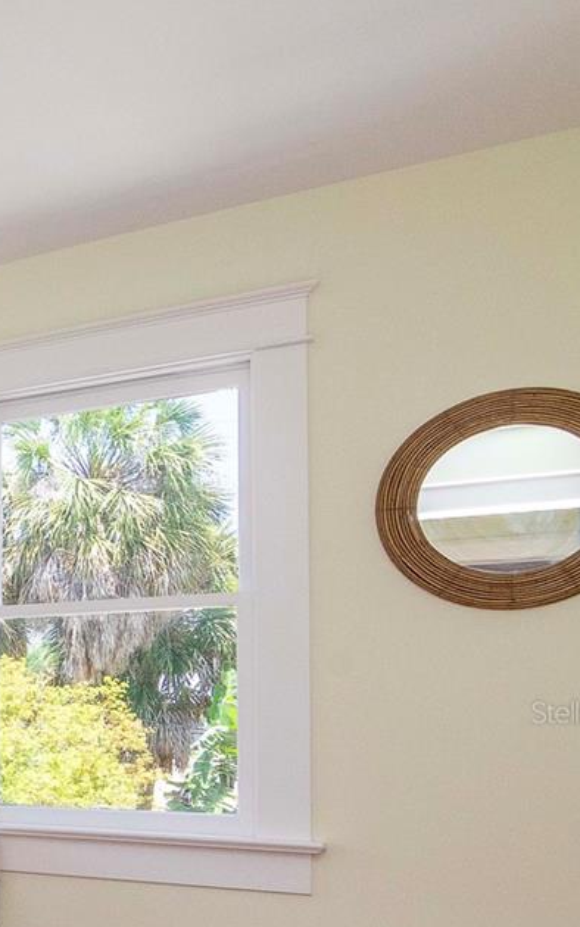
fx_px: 1129
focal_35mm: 45
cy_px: 712
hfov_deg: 19.6
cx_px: -515
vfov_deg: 43.0
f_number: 11
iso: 640
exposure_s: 1/200
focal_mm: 11.5
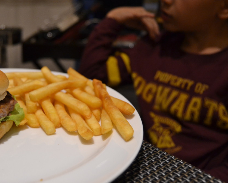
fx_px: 290
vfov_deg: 34.7
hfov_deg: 41.8
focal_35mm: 43
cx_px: 62
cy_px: 70
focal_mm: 20
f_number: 3.5
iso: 1250
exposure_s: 1/60
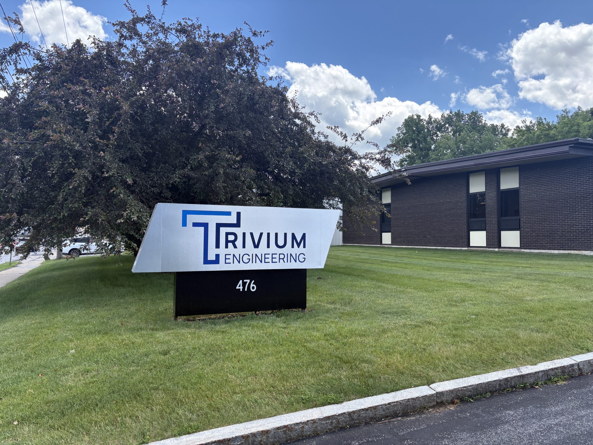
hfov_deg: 67.3
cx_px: 296
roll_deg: +0.1
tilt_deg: +2.0
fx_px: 445
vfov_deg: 53.1
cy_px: 222
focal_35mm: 26
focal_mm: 5.96
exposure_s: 1/1517
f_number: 1.6
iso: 64
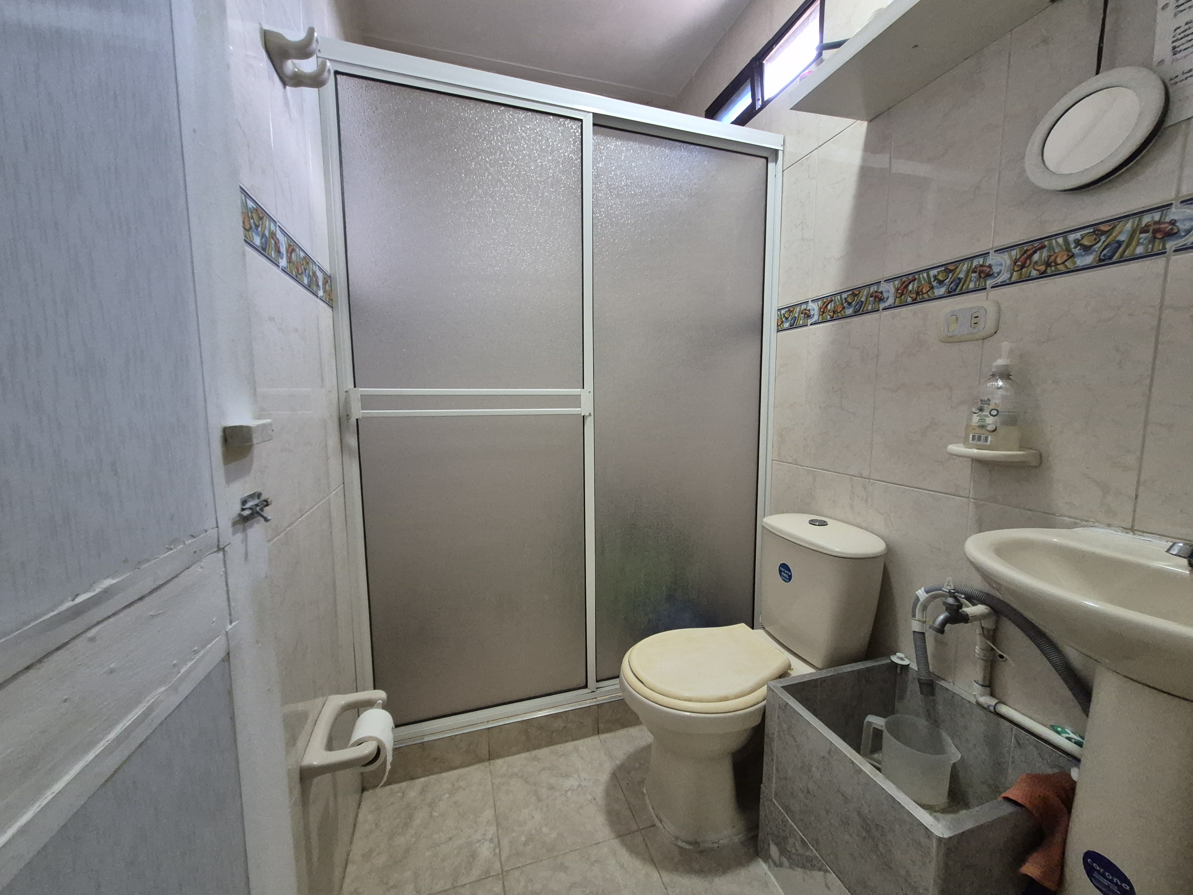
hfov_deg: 106.2
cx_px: 596
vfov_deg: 89.9
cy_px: 448
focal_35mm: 13
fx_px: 448
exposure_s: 1/60
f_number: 2.2
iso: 500
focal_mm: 1.74
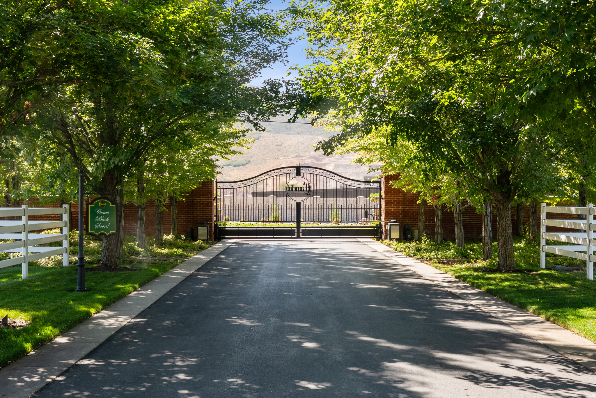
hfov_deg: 43.6
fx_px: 745
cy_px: 199
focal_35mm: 45
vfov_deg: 29.9
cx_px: 298
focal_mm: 45
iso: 640
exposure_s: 1/200
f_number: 9
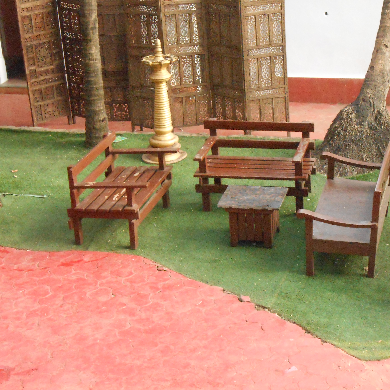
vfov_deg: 20.4
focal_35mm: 85
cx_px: 239
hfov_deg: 20.4
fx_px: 1083
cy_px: 195
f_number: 6
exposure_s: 1/60
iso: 1000
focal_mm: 12.8
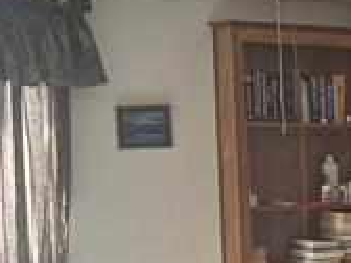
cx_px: 731
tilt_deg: -5.9
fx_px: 1480
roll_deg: -0.1
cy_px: 319
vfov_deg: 10.0
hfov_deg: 11.9
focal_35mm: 146
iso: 200
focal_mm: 6.76
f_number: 1.78
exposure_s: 1/67
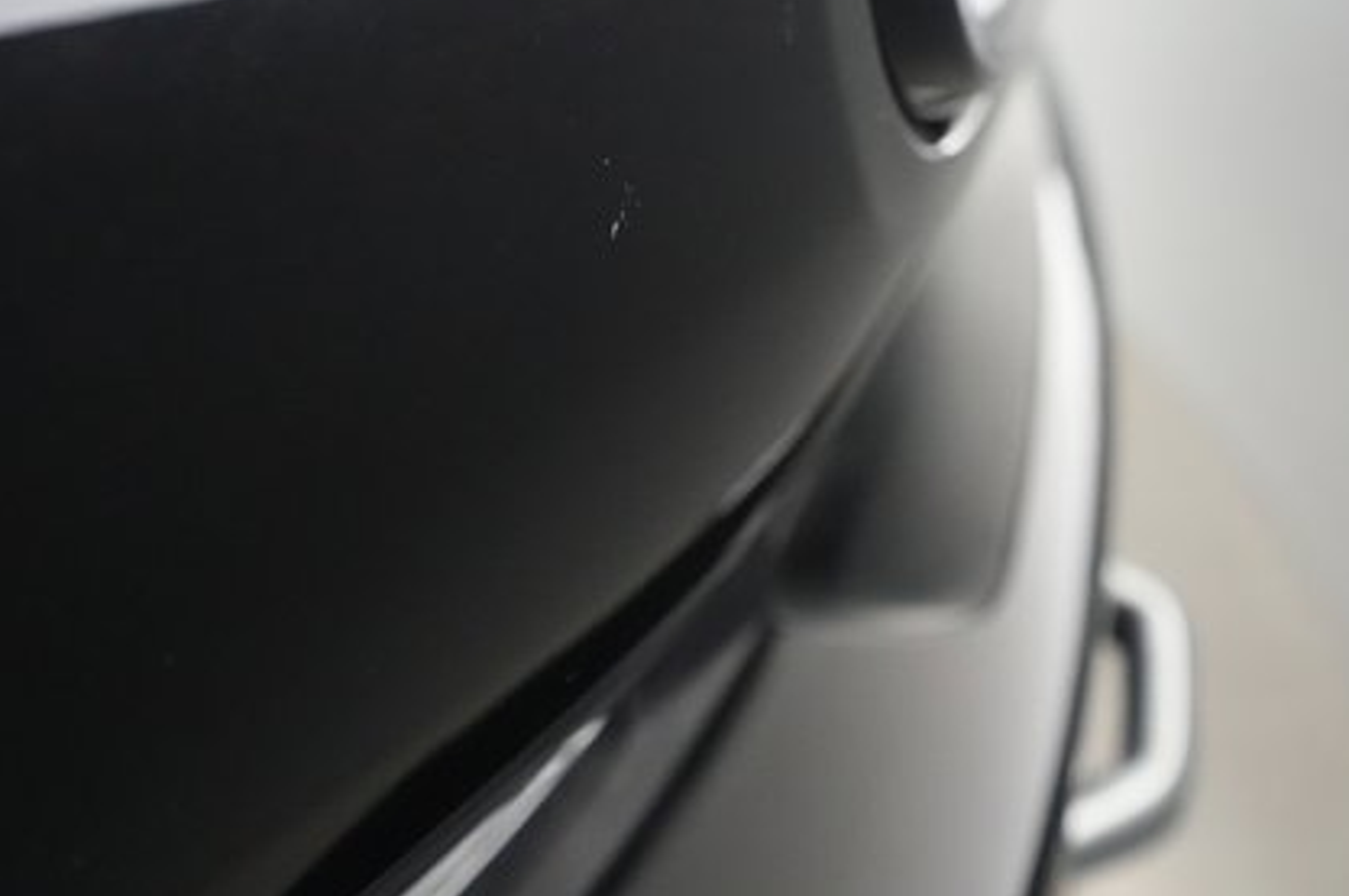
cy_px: 223
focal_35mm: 43
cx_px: 877
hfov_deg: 44.9
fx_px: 1609
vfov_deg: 30.6
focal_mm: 28
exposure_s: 1/200
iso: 12800
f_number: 5
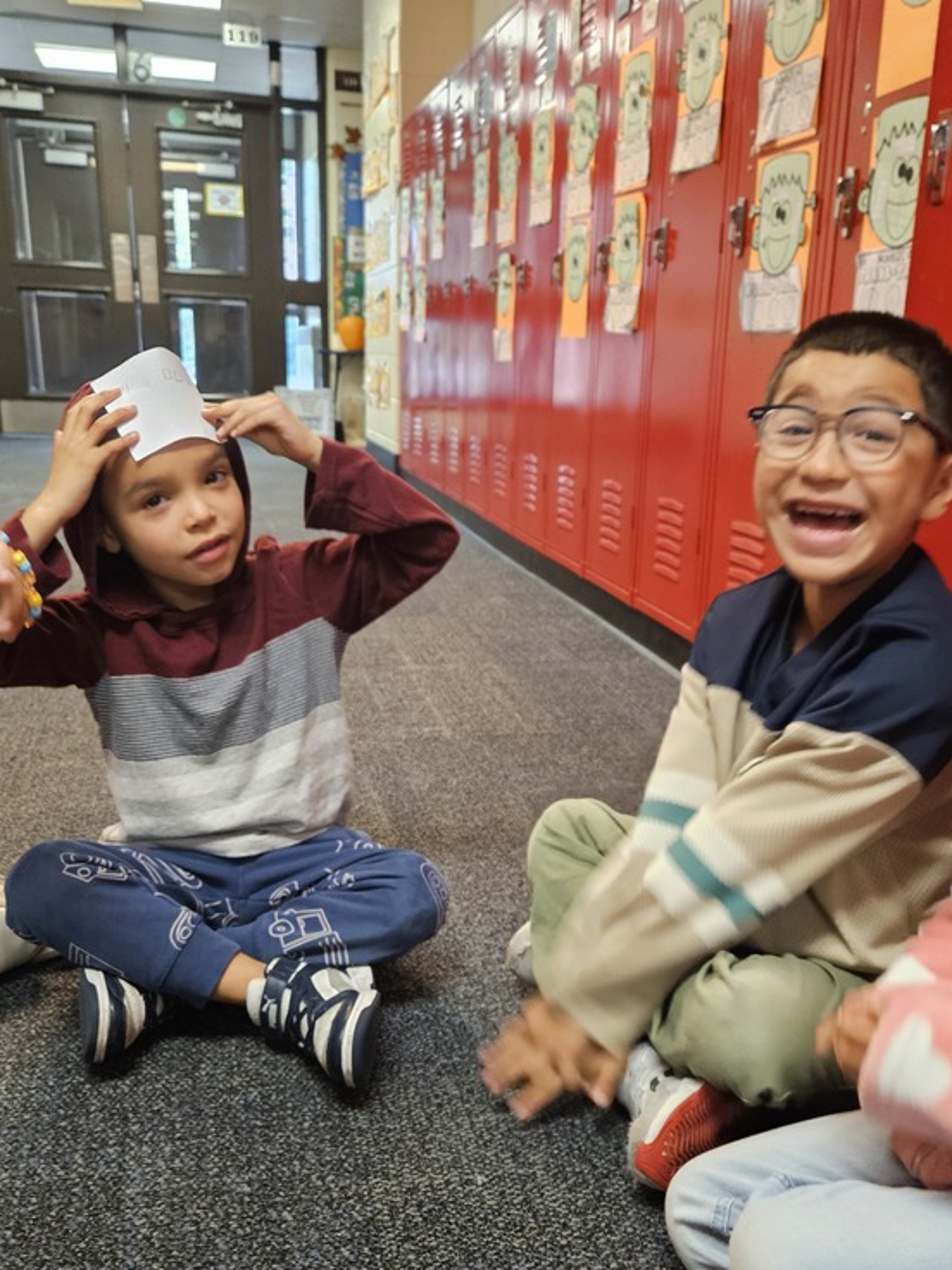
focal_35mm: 32
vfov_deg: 56.5
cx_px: 567
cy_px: 747
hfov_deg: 44.0
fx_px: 1173
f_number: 1.8
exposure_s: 1/60
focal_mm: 5.4
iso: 640
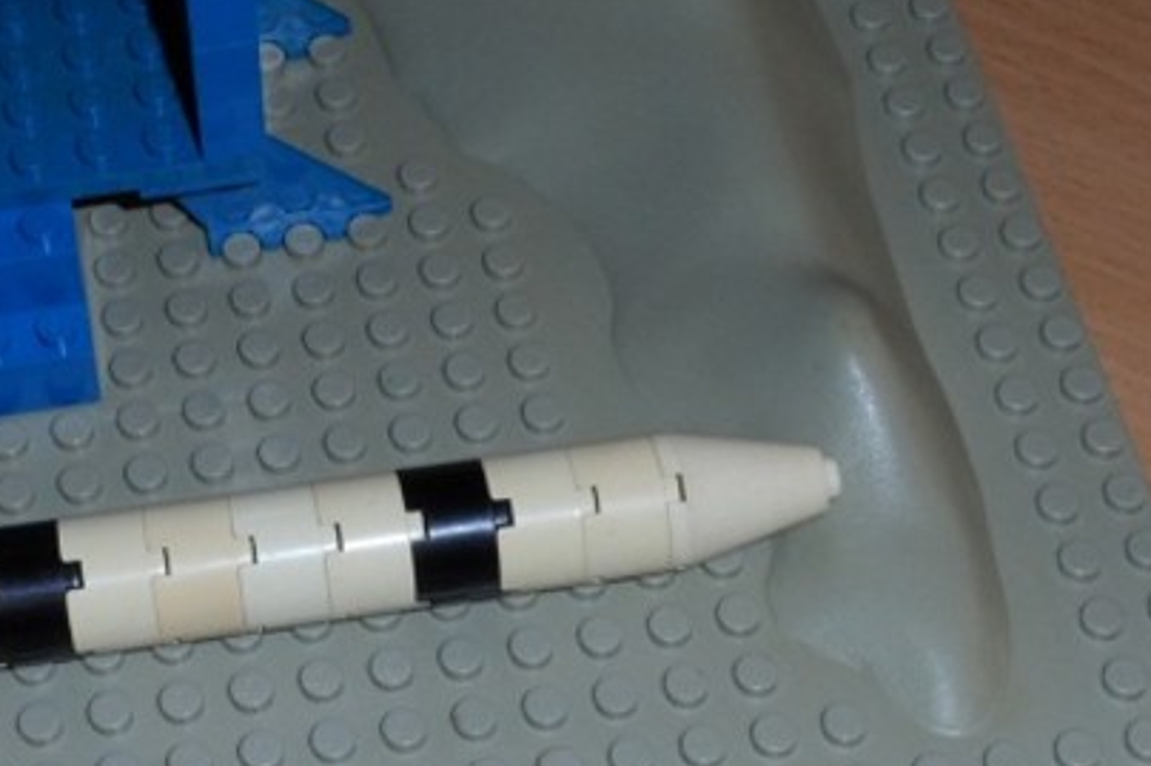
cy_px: 399
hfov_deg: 21.2
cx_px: 259
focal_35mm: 95
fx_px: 3036
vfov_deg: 14.4
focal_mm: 6.8
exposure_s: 1/15
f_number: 7.4
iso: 100
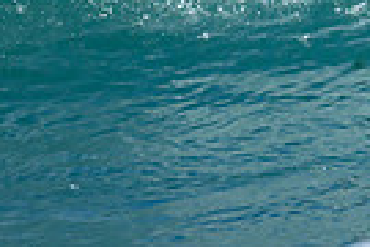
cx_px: 628
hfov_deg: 0.4
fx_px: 47305
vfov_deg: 0.3
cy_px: -164
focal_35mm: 4603
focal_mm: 800
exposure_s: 1/2000
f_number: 6.3
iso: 280
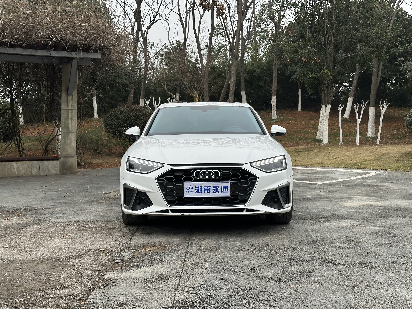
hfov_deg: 39.7
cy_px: 154
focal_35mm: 48
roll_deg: -1.7
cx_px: 206
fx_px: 571
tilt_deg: -1.5
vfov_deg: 30.3
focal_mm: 6.86
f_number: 1.78
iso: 64
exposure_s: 1/2410
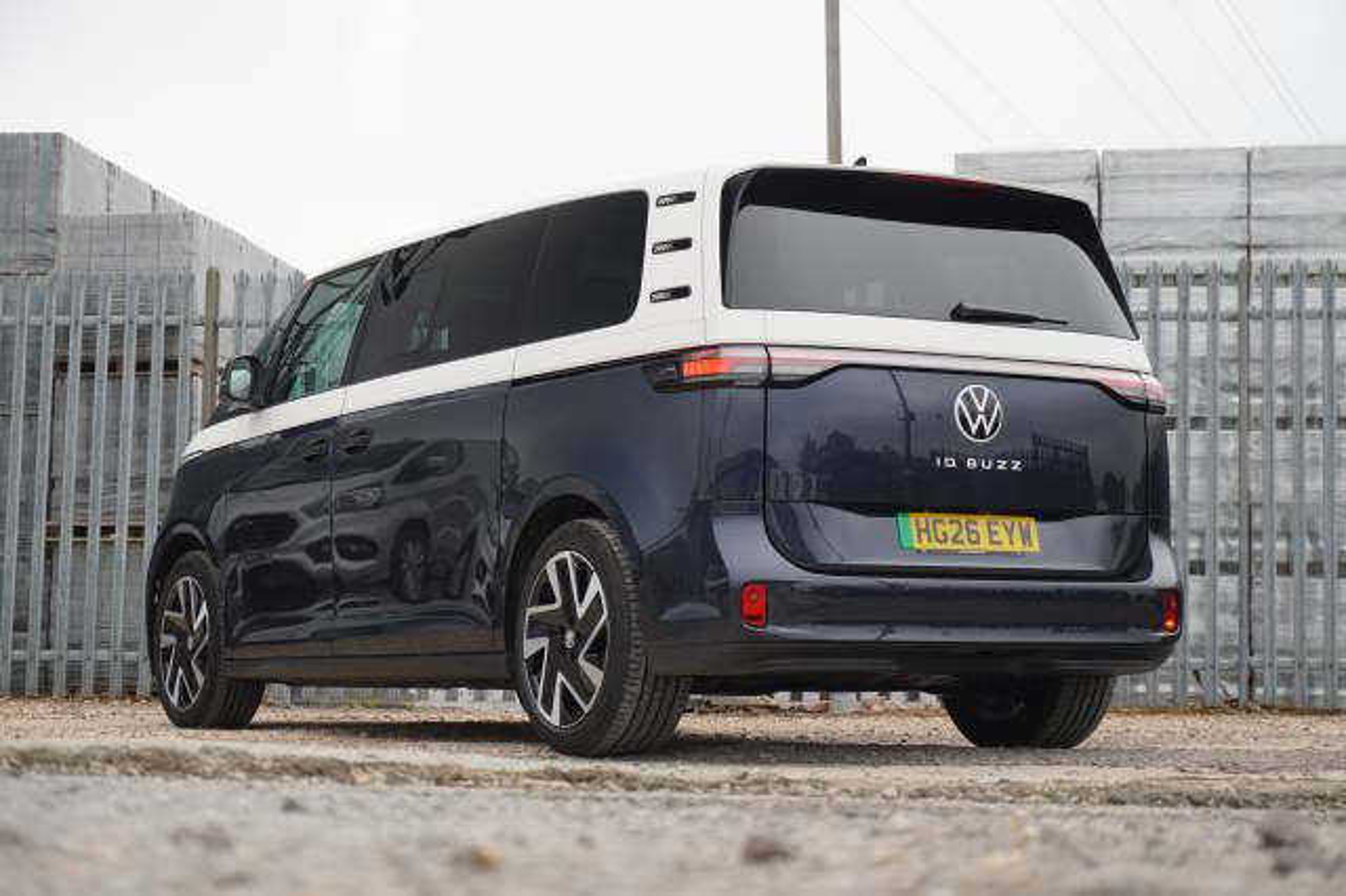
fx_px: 2803
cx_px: 673
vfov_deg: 18.2
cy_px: 448
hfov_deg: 27.0
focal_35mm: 75
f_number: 5.6
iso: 125
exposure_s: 1/80
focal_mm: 50
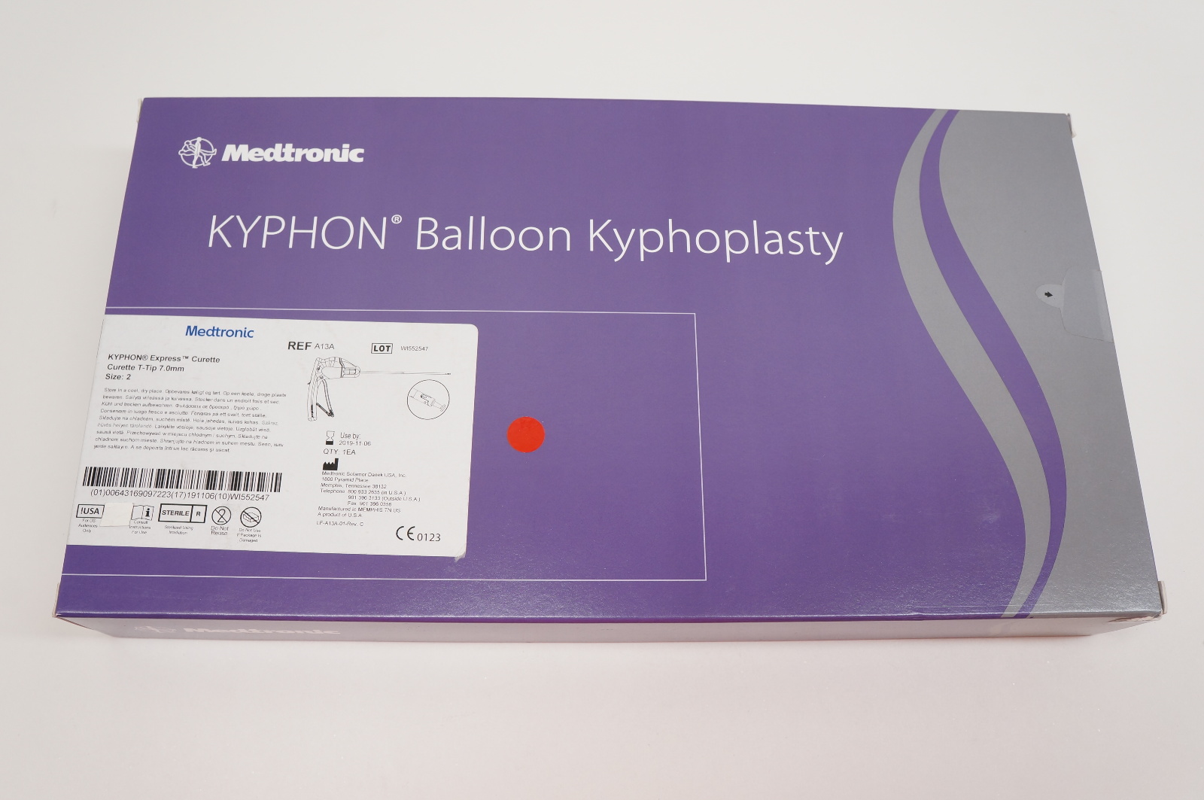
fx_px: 1002
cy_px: 400
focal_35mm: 30
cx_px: 602
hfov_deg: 62.0
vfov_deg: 43.5
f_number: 7.1
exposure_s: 1/60
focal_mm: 20
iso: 400
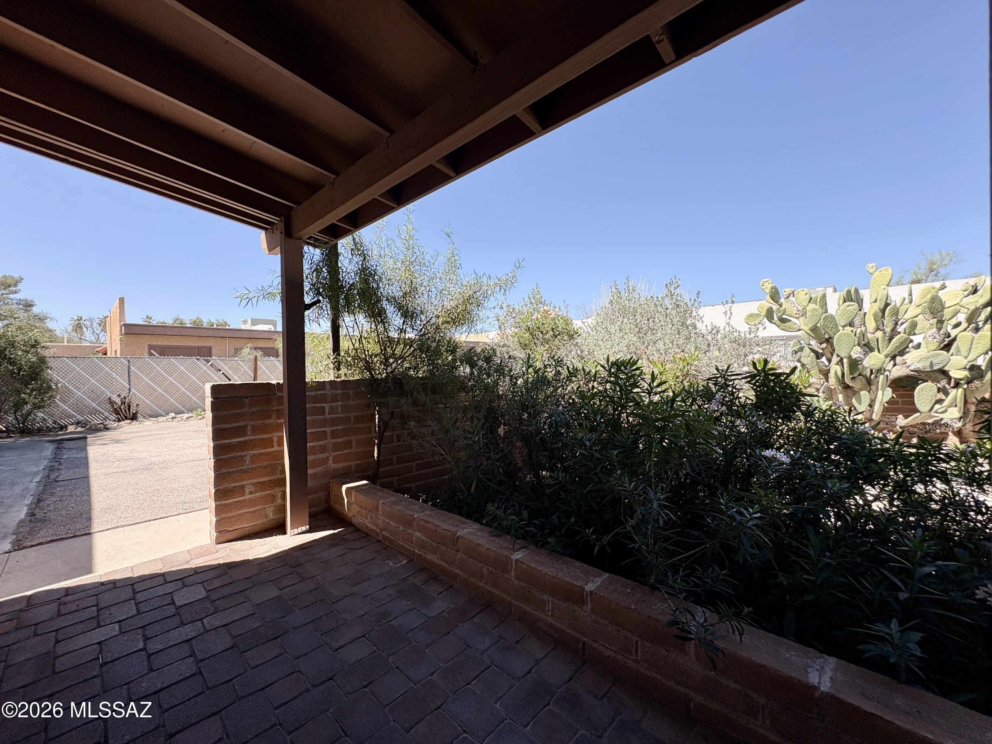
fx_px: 401
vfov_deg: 85.7
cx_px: 496
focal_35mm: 14
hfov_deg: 102.1
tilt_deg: +0.2
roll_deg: +1.7
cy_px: 372
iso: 40
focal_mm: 2.22
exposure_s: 1/727
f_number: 2.2
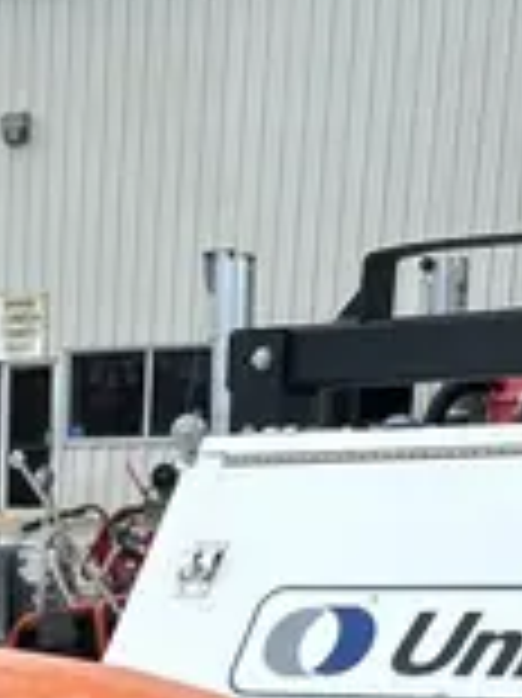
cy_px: 1452
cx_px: -292
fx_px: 2476
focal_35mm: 123
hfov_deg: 11.5
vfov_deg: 13.4
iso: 50
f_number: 1.6
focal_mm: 5.96
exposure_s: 1/1912
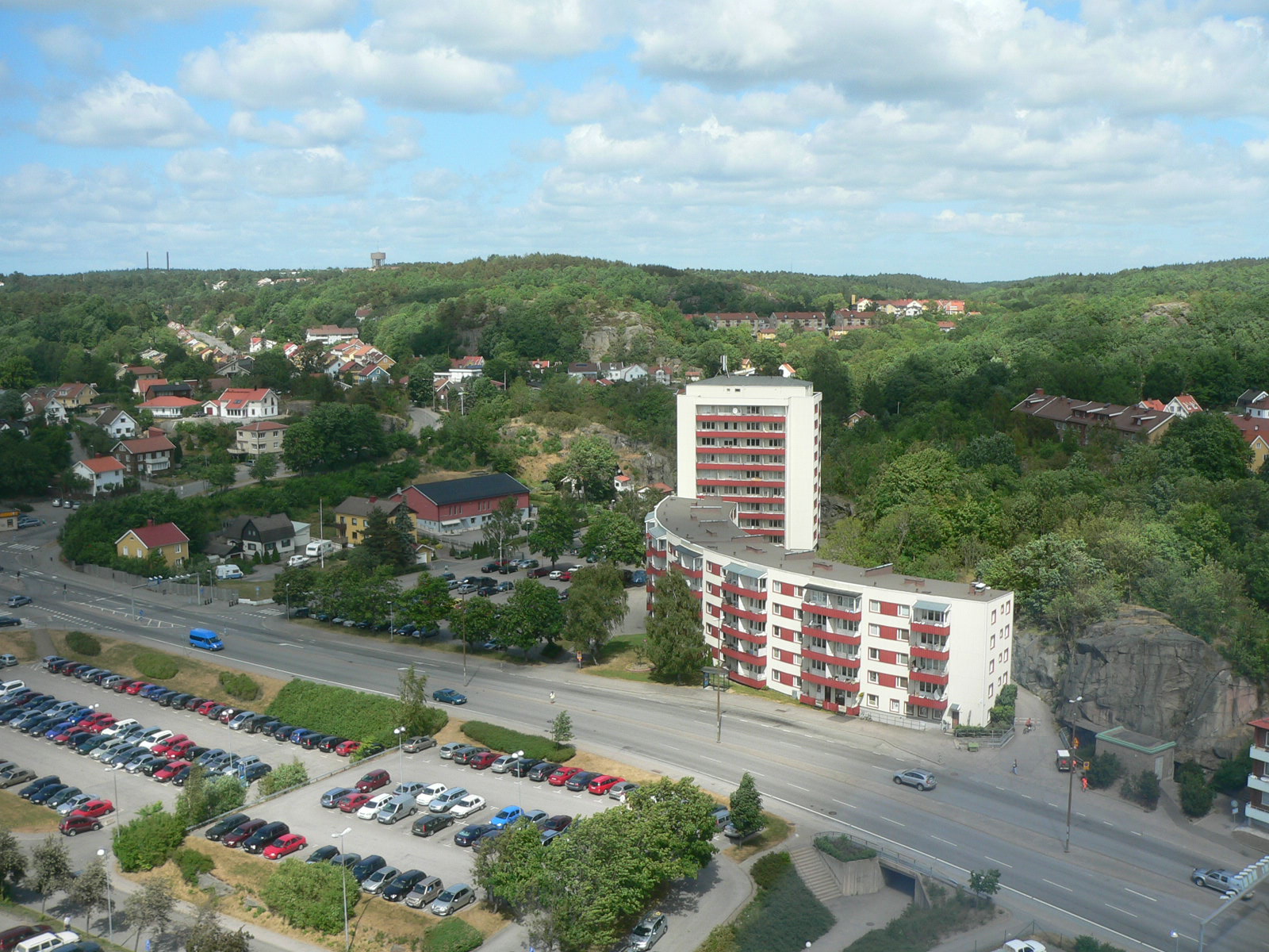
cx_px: 634
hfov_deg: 51.4
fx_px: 1320
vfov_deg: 39.7
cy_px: 476
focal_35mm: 36
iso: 80
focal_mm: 6
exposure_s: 1/400
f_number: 4
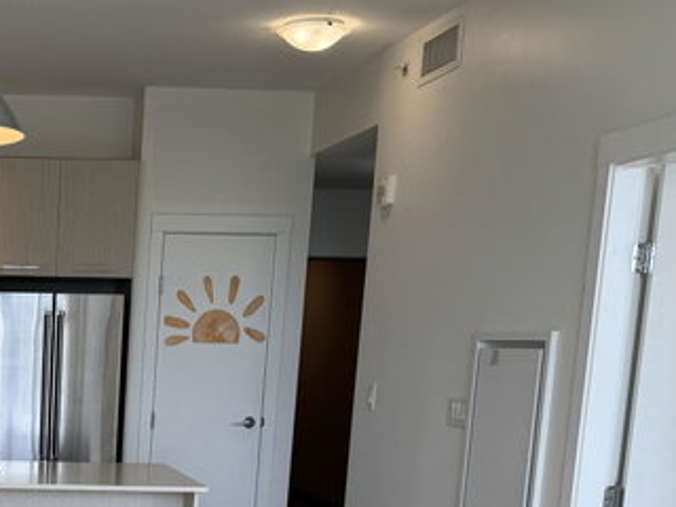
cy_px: 541
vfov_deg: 23.1
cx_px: -44
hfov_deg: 29.4
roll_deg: -1.2
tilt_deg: -9.6
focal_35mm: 60
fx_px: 1172
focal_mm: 6.76
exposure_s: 1/260
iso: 64
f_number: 1.78
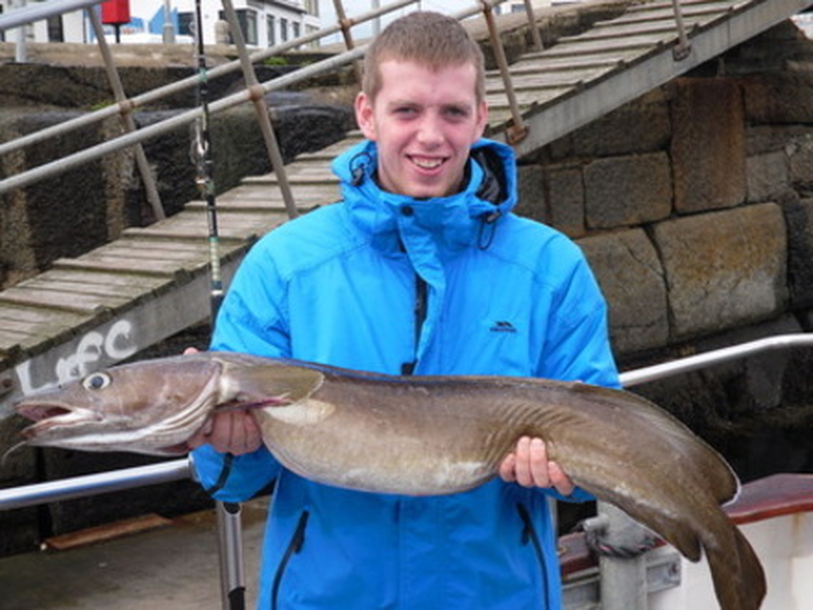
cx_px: 406
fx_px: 1292
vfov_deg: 26.6
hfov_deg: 34.9
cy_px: 305
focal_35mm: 55
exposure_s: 1/125
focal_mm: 9.83
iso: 80
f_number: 4
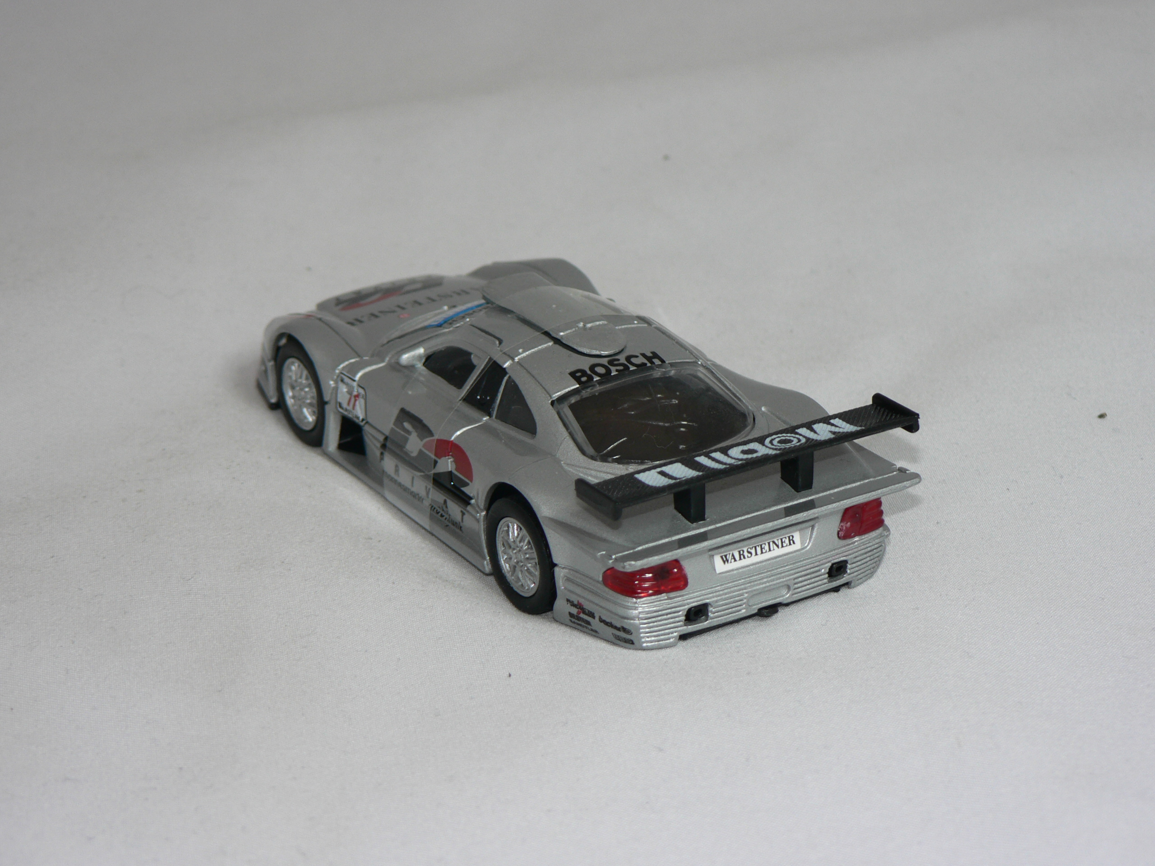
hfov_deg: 19.8
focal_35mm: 99
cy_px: 433
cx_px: 578
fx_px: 3303
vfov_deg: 14.9
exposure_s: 1/60
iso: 80
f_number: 3.2
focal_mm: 16.5
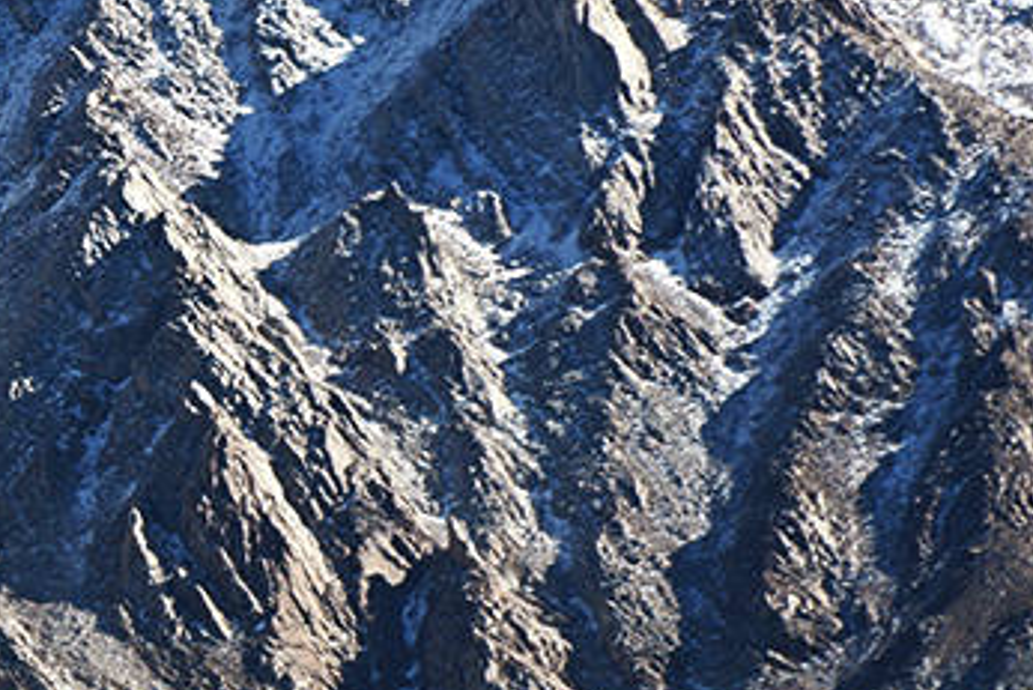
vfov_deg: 1.6
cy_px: 130
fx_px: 24858
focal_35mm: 866
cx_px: -337
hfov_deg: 2.4
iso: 200
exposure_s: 1/400
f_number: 10
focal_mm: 300
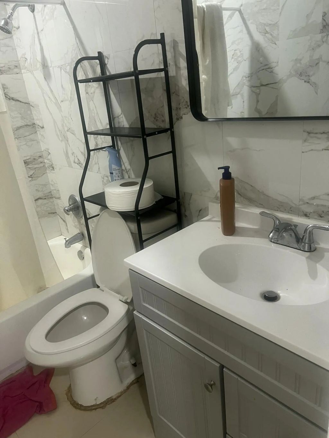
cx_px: 164
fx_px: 329
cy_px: 219
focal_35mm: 26
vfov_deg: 67.3
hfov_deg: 53.1
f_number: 1.5
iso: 160
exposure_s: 1/60
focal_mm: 5.7
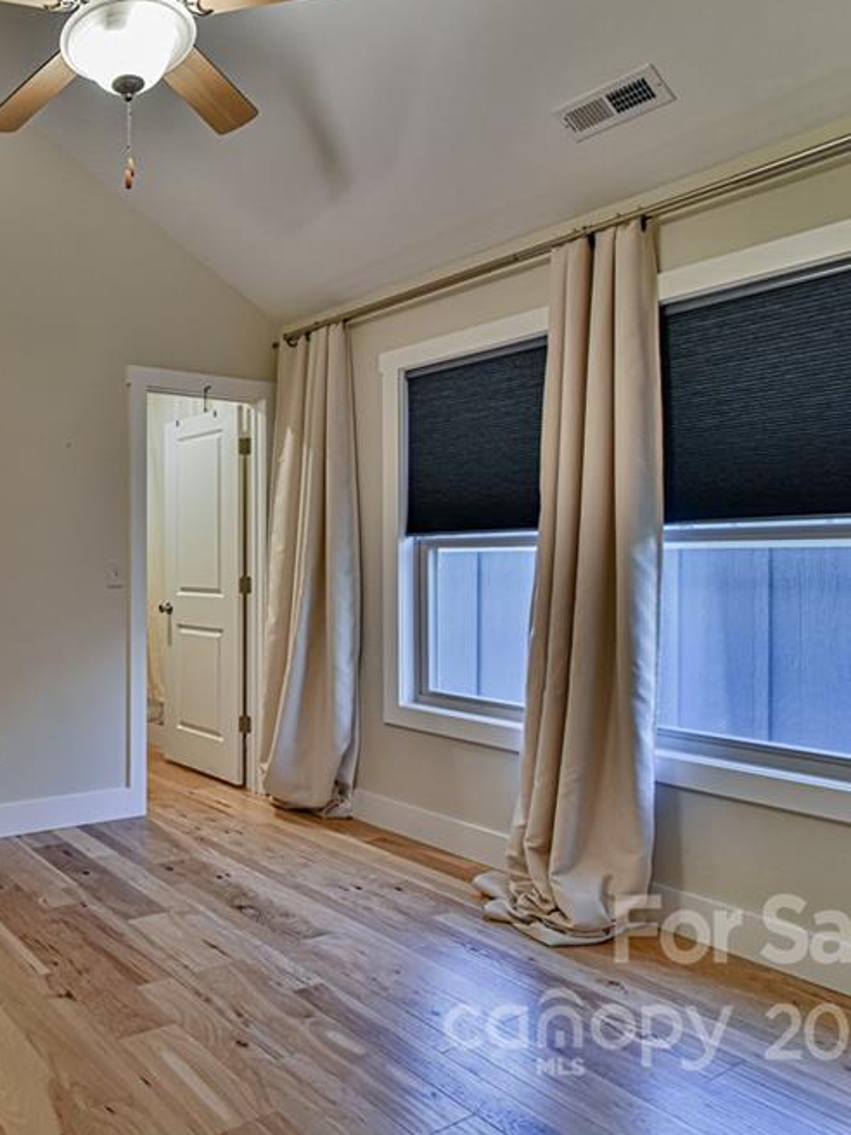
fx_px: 787
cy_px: 555
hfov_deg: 50.1
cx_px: 76
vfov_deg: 71.6
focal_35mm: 24
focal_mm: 16
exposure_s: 1/100
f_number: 5
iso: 1600
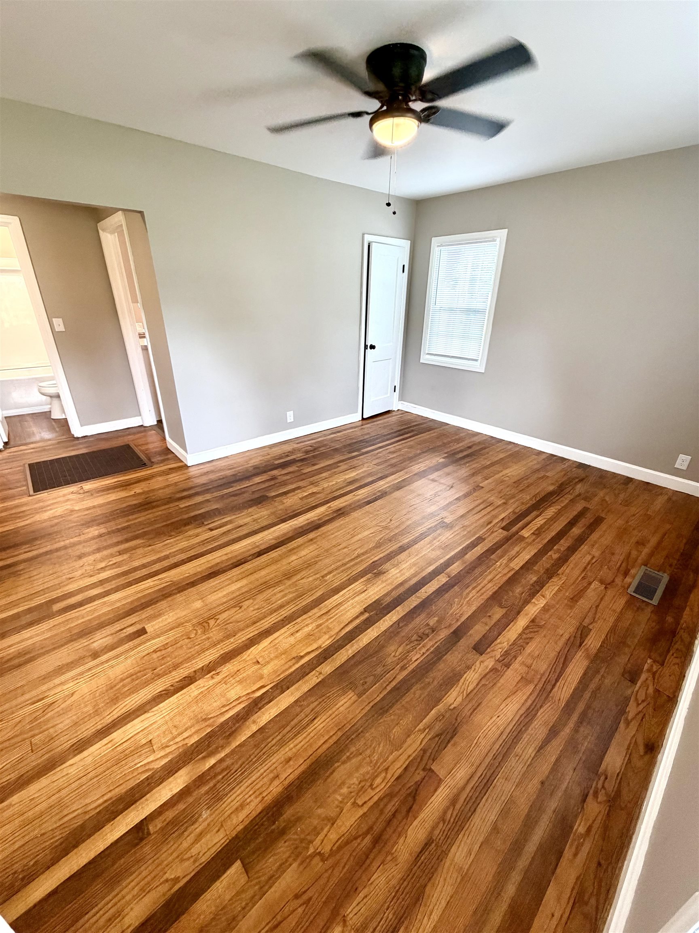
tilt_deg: -24.1
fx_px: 377
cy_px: 466
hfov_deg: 85.7
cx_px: 350
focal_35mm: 14
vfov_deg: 102.1
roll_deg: -0.9
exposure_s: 1/60
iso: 320
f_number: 2.2
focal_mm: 2.22
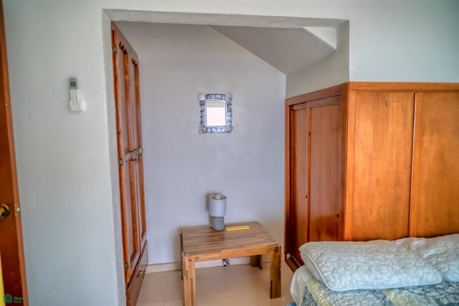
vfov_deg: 61.9
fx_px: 255
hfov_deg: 84.0
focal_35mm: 20
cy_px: 153
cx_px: 230
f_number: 2.8
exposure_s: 1/400
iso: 200
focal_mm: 20
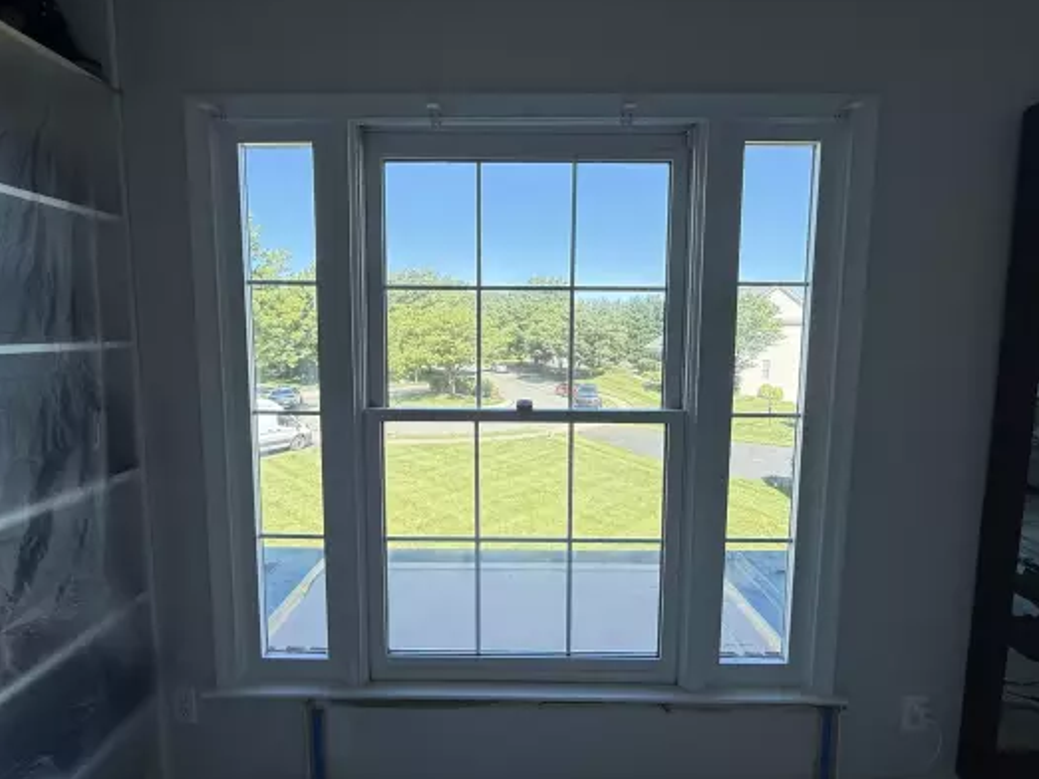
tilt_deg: -5.1
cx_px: 522
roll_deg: +1.0
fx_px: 450
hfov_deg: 98.2
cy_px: 372
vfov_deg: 81.7
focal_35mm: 15
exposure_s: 1/264
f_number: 2.2
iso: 50
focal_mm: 2.22
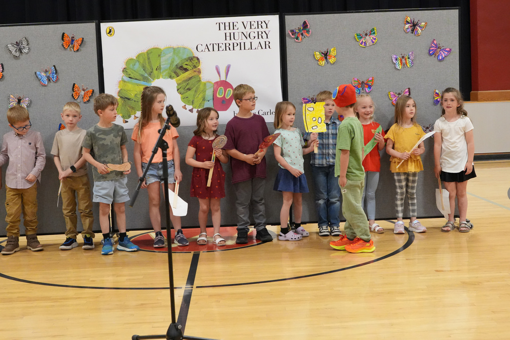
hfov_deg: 37.8
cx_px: 255
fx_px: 744
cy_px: 170
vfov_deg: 25.8
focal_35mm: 52
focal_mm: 35
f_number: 4.5
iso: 6400
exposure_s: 1/320
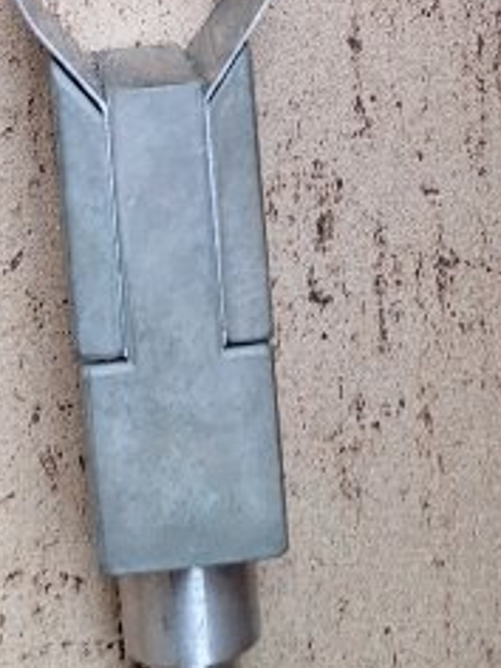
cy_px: -246
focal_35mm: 117
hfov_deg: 12.7
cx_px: 224
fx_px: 2258
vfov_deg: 15.8
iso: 40
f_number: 1.8
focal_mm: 5.54
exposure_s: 1/103
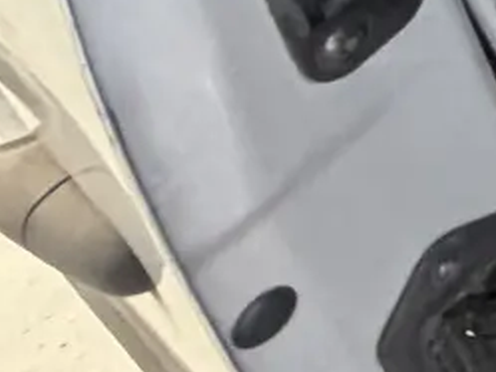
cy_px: -617
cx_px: 1562
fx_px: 1548
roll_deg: +0.8
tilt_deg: -30.9
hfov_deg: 10.7
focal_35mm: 108
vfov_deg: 10.9
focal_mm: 2.22
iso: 320
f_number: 2.2
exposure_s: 1/60
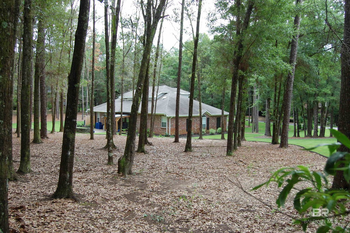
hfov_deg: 62.0
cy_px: 116
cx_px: 175
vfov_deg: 43.5
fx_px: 291
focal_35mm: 30
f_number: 5.6
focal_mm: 20
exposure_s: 1/125
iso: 200
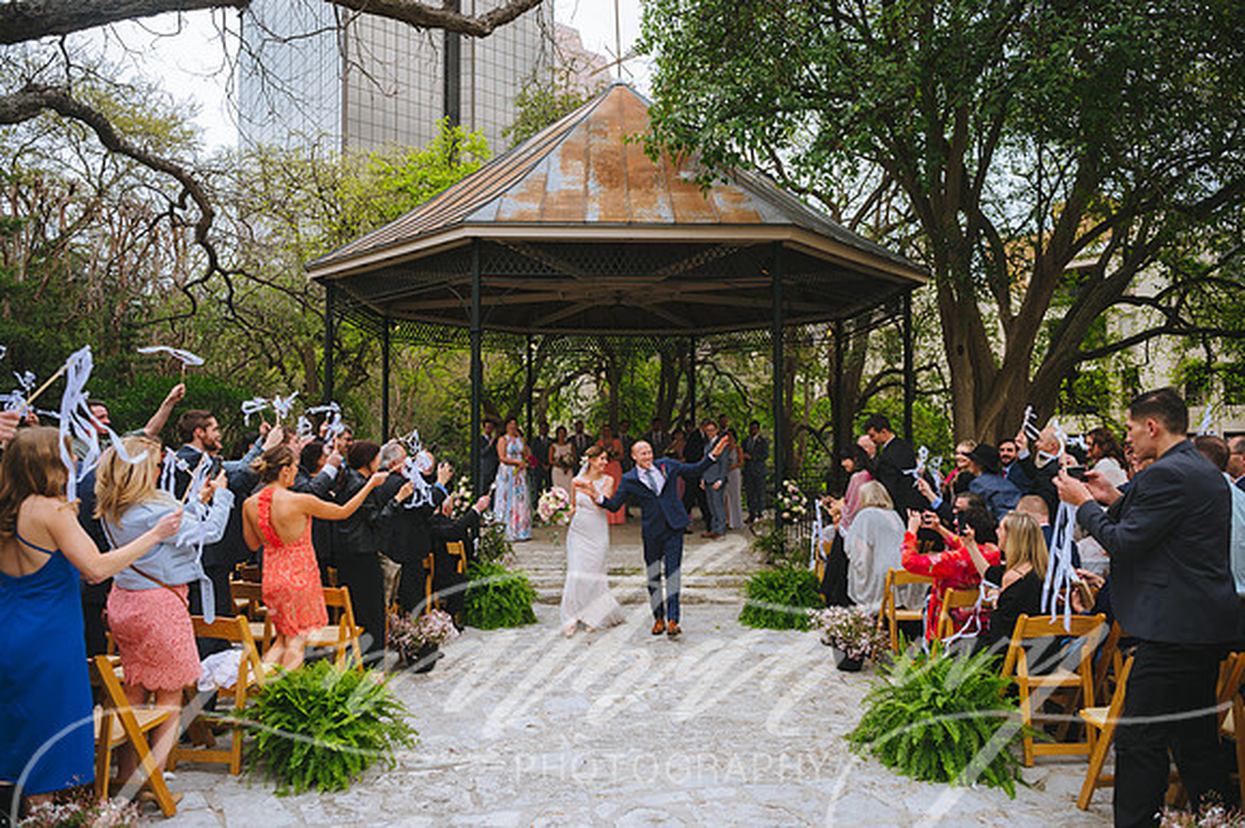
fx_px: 829
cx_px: 622
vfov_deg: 53.1
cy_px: 414
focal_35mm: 24
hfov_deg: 73.8
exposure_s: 1/1600
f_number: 2.8
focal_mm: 24
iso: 400
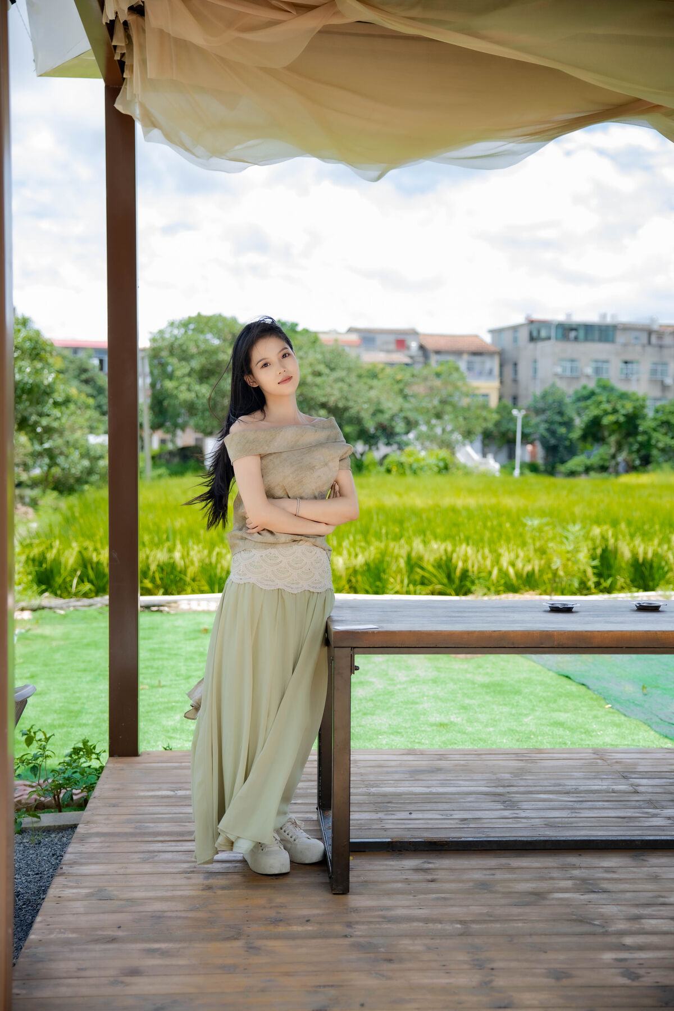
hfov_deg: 29.2
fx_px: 1292
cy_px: 506
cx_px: 337
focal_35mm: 46
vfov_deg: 42.7
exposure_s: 1/400
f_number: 2.8
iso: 100
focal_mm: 46
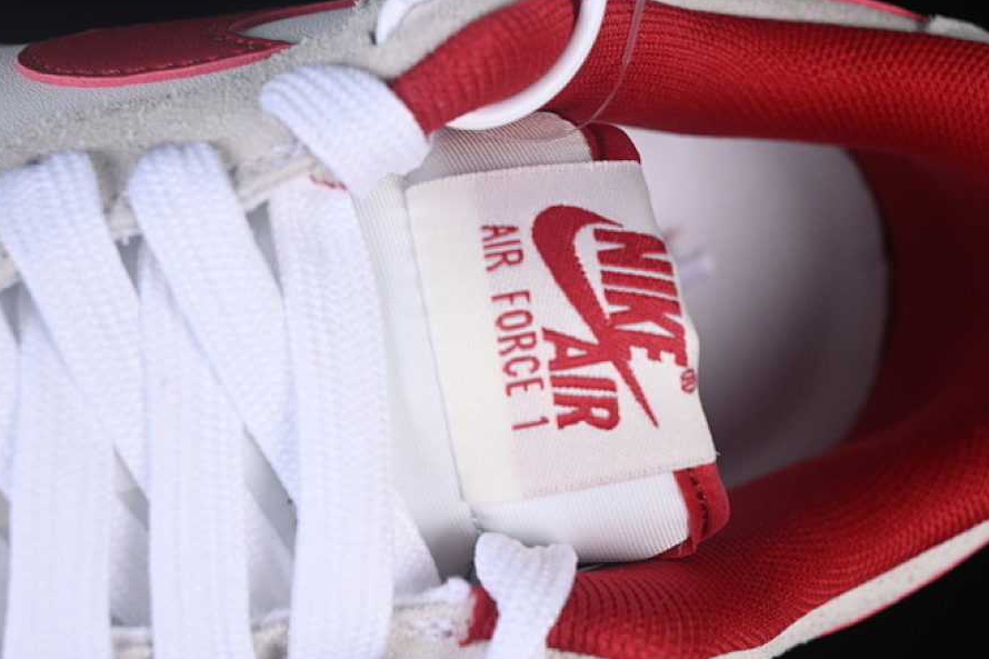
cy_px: 359
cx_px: 498
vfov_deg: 15.0
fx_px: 2499
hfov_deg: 22.4
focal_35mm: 91
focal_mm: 50
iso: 160
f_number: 7.1
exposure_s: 1/80
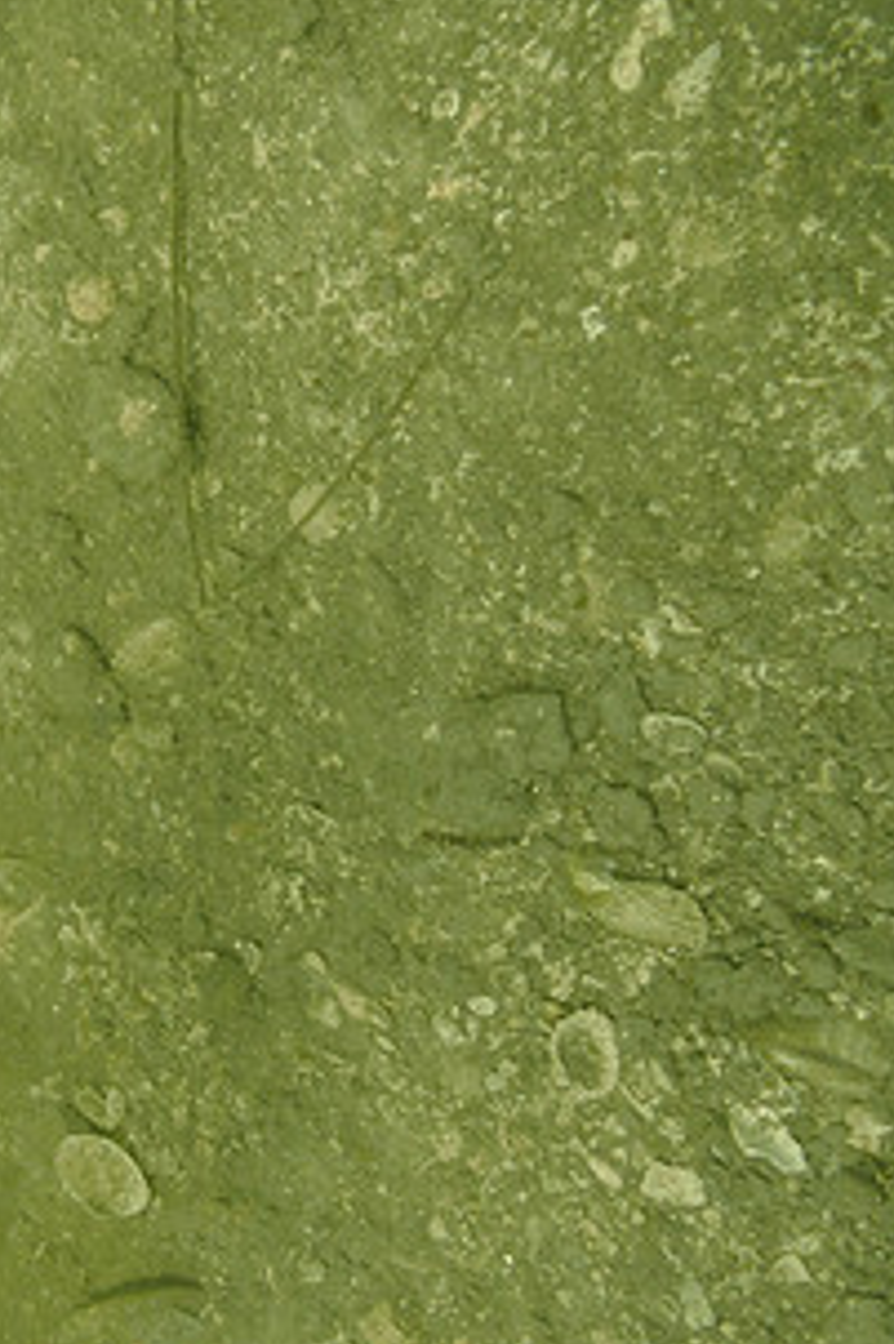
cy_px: 741
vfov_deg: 39.6
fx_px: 1864
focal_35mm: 50
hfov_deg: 26.0
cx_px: 62
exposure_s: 1/800
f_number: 2.8
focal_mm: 4.5
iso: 100
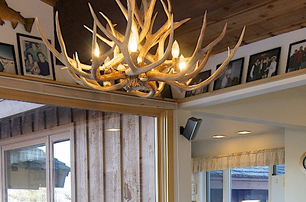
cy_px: 229
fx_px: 534
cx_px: 148
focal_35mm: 63
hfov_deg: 32.0
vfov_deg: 20.3
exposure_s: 1/90
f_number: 5.6
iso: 400
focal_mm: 18
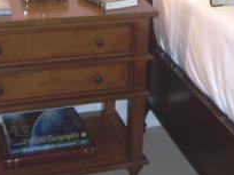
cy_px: 7
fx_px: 534
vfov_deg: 18.3
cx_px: 208
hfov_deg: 24.1
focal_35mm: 79
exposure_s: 1/60
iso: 125
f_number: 2.8
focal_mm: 6.2
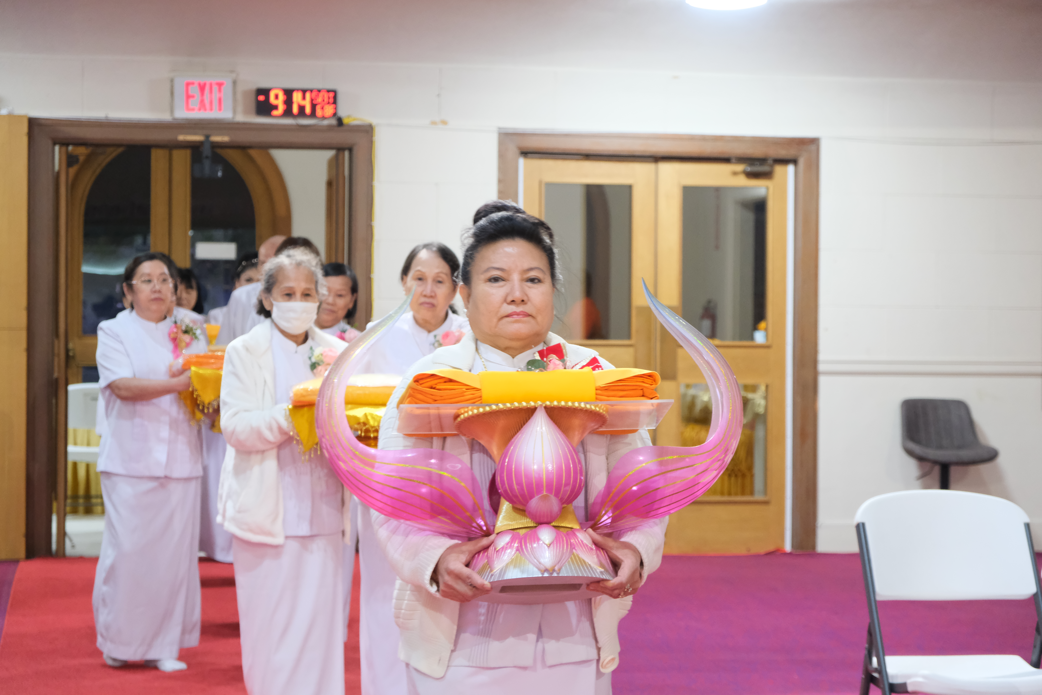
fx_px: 2402
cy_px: 348
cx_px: 521
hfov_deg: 24.5
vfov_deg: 16.5
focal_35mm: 83
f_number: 4
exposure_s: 1/30
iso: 3200
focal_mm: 55
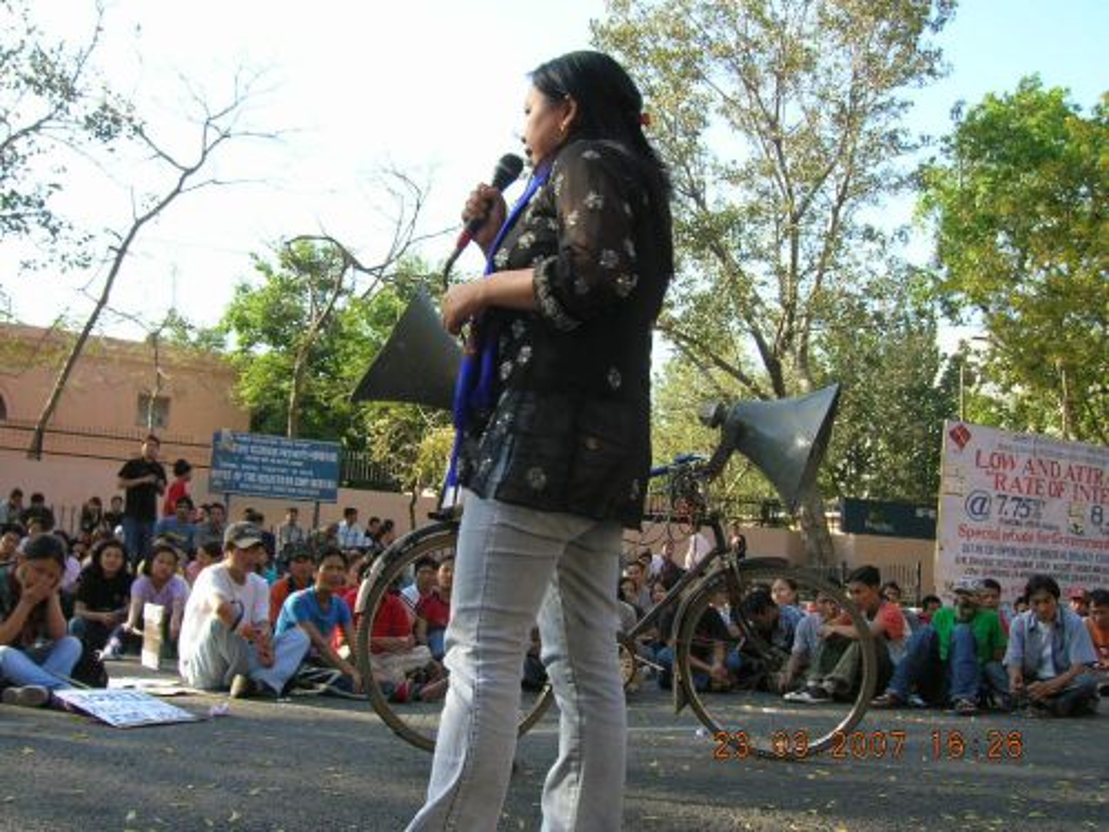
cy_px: 416
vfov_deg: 41.8
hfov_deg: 54.0
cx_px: 554
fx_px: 1089
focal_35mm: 34
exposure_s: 1/73.7
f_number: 4.9
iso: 50
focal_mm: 5.7
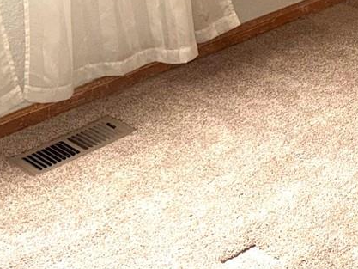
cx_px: 559
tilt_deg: -16.3
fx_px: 952
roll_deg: +0.4
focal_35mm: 92
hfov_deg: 18.5
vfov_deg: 15.2
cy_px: -101
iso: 80
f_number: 1.78
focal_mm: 6.76
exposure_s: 1/26
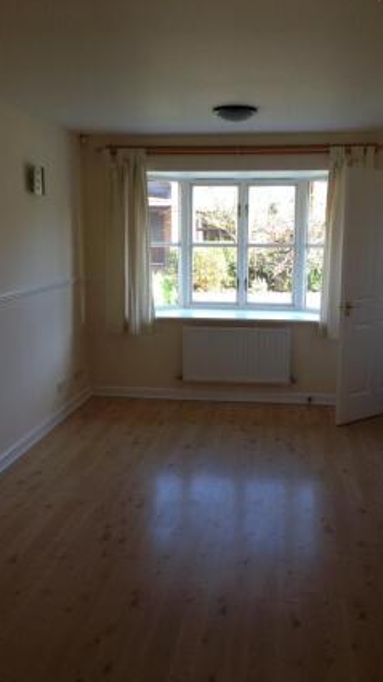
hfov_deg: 32.0
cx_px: 215
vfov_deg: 54.0
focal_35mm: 37
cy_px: 339
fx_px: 668
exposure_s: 1/120
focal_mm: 4.12
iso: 125
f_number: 2.4
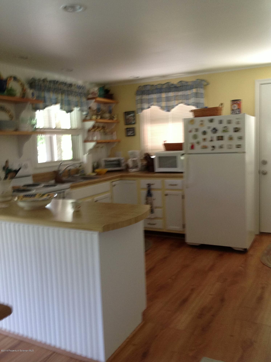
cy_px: 181
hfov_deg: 40.6
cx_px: 136
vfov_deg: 52.7
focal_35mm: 35
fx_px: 366
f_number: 2.4
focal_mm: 4.28
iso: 100
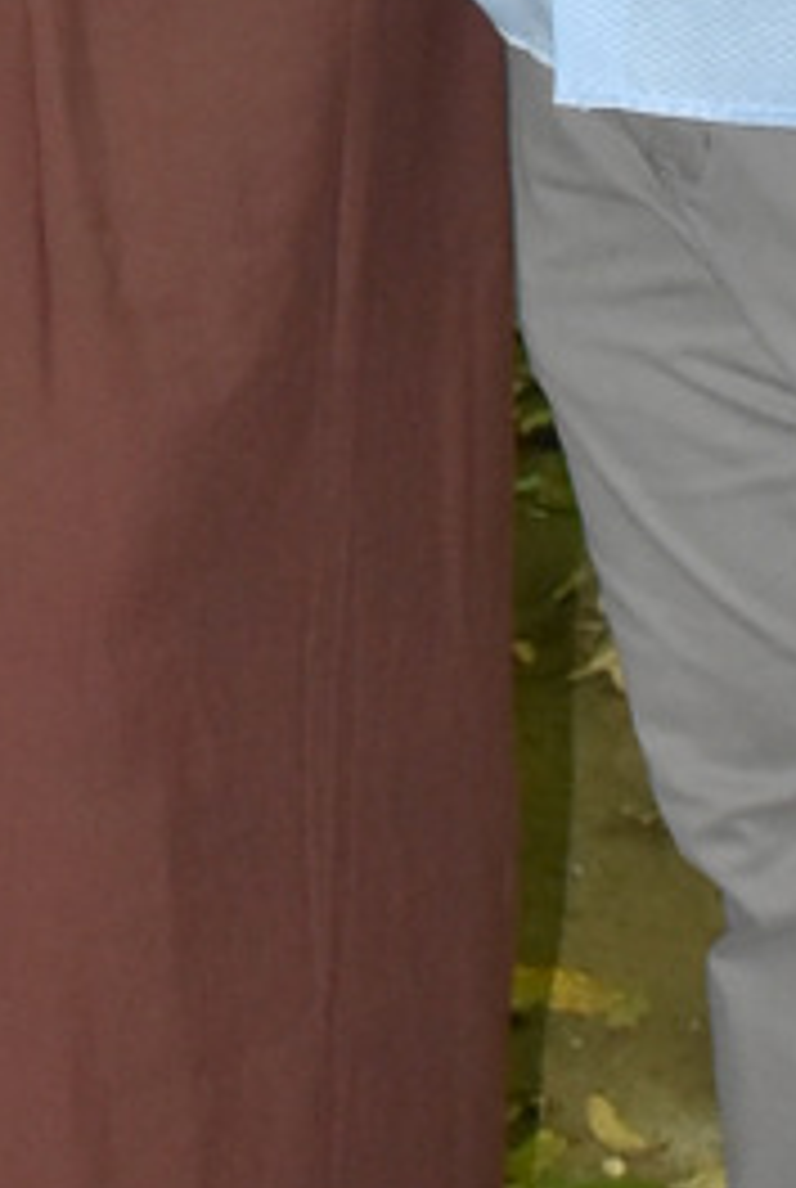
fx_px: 5252
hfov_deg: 8.6
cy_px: -747
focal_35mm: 159
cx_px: -171
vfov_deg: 12.1
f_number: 5.6
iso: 1600
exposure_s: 1/60
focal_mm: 20
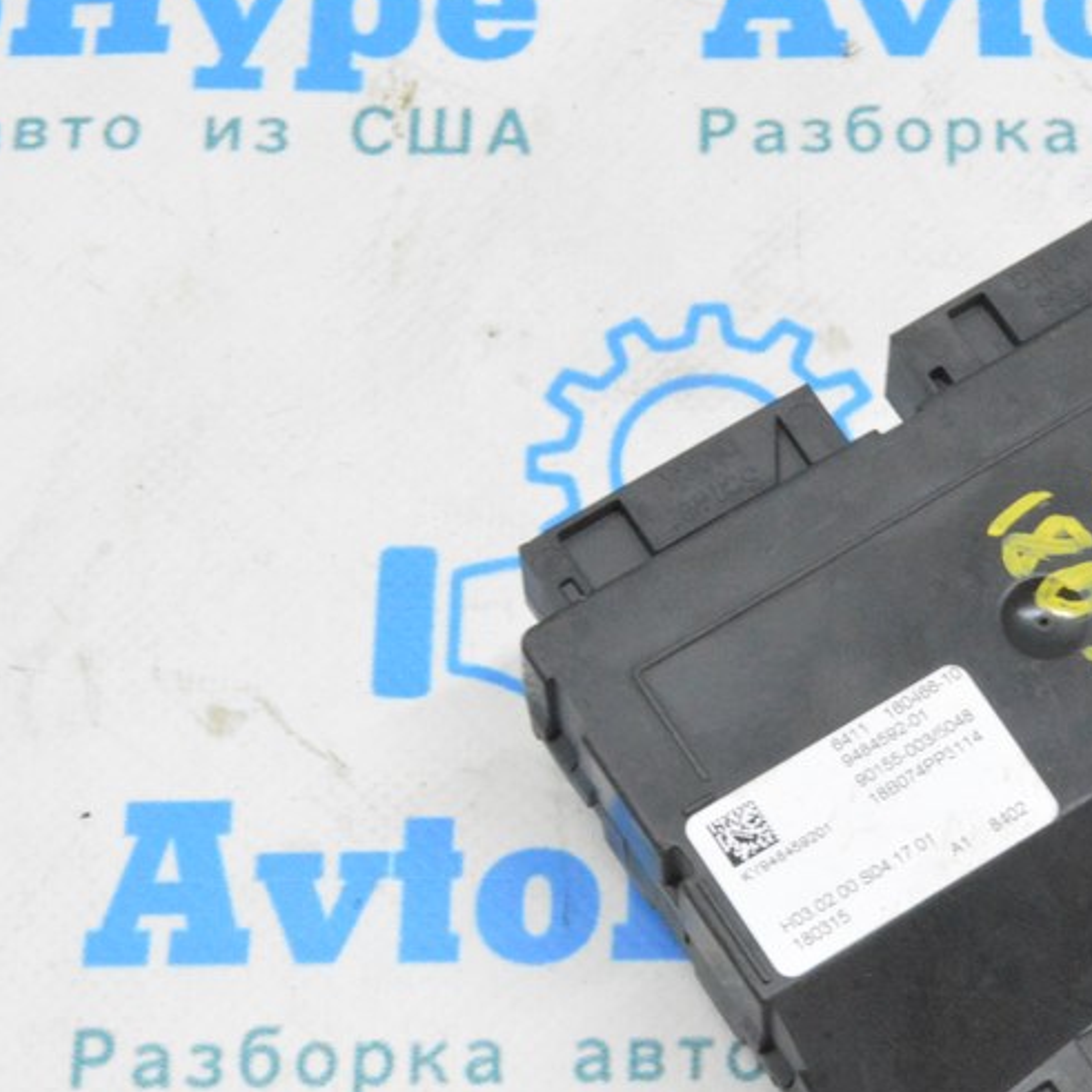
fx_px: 3605
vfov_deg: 17.2
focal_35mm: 101
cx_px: 1032
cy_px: 653
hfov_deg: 16.9
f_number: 20
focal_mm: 38
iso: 6400
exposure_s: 1/15
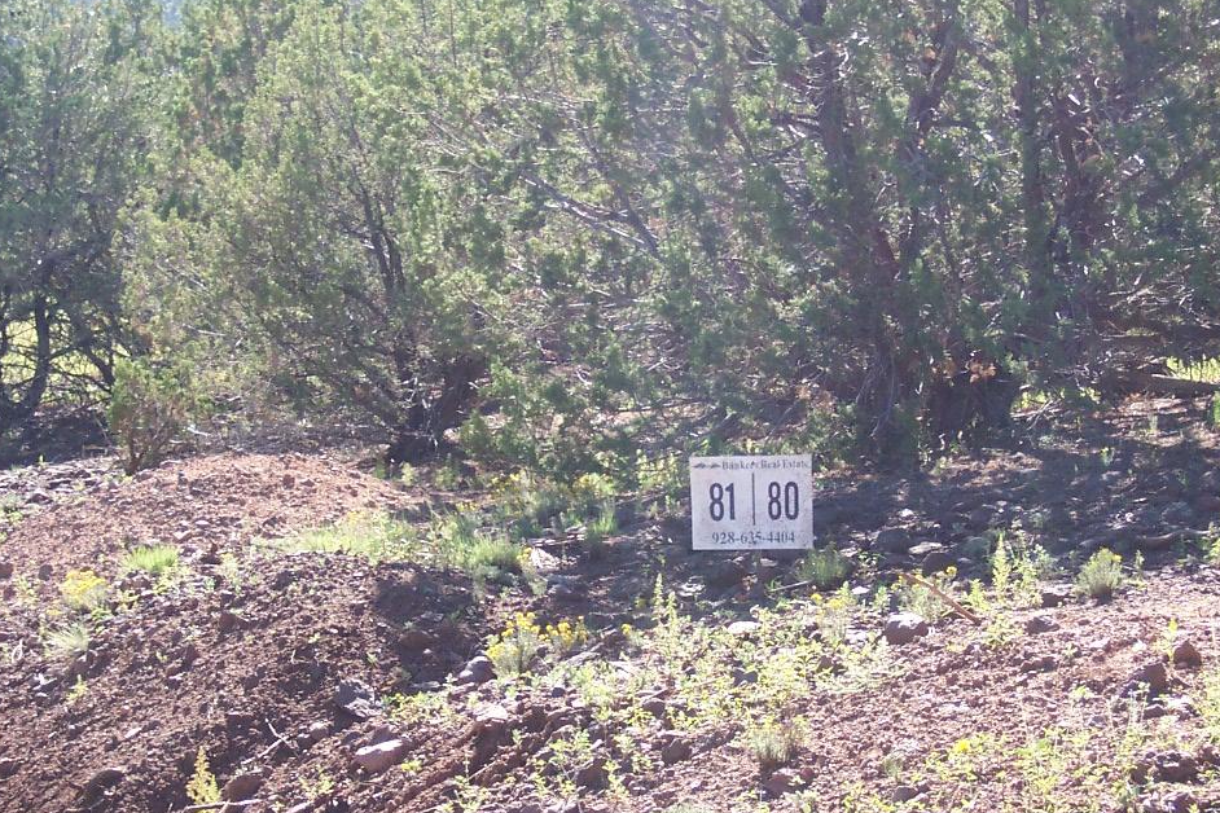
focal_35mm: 151
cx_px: 723
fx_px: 5117
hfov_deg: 13.6
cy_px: 452
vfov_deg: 9.1
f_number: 4.8
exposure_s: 1/125
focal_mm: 17.6
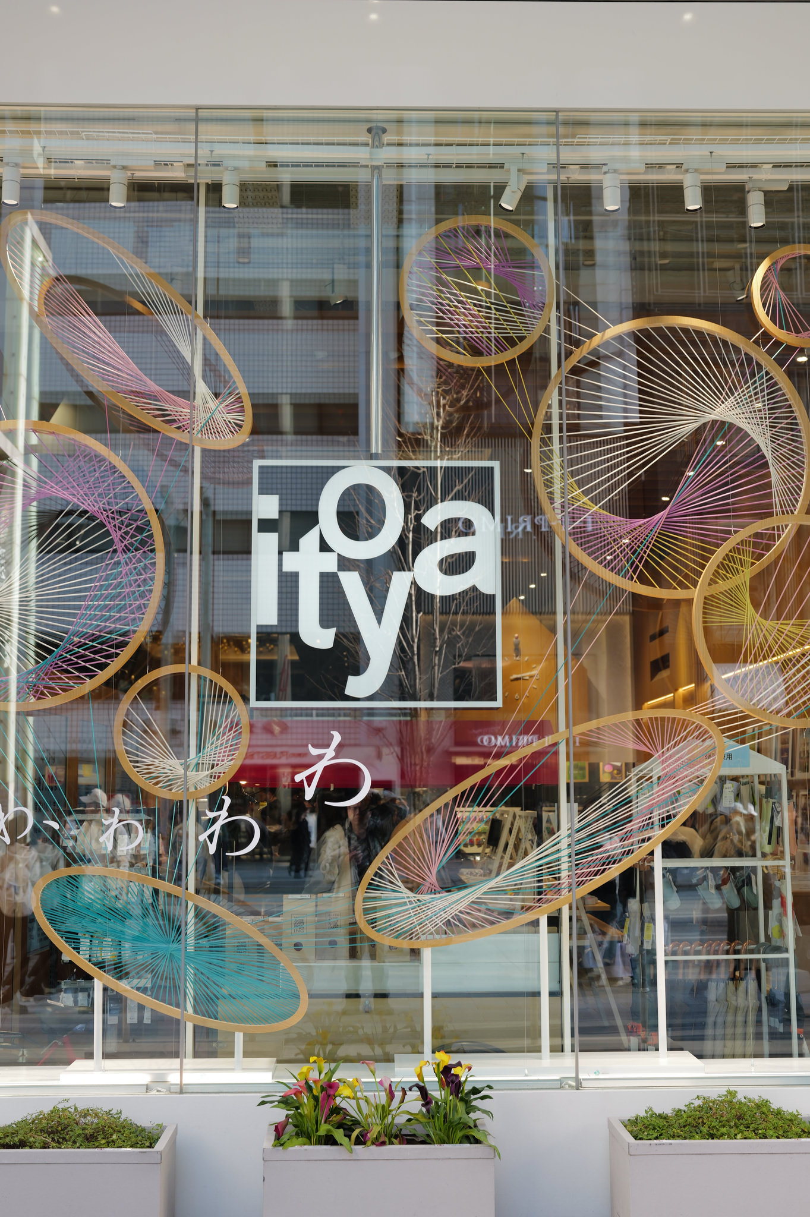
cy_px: 608
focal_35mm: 43
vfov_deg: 45.5
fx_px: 1453
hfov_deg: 31.2
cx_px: 405
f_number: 4
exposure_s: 1/80
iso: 200
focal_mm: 43
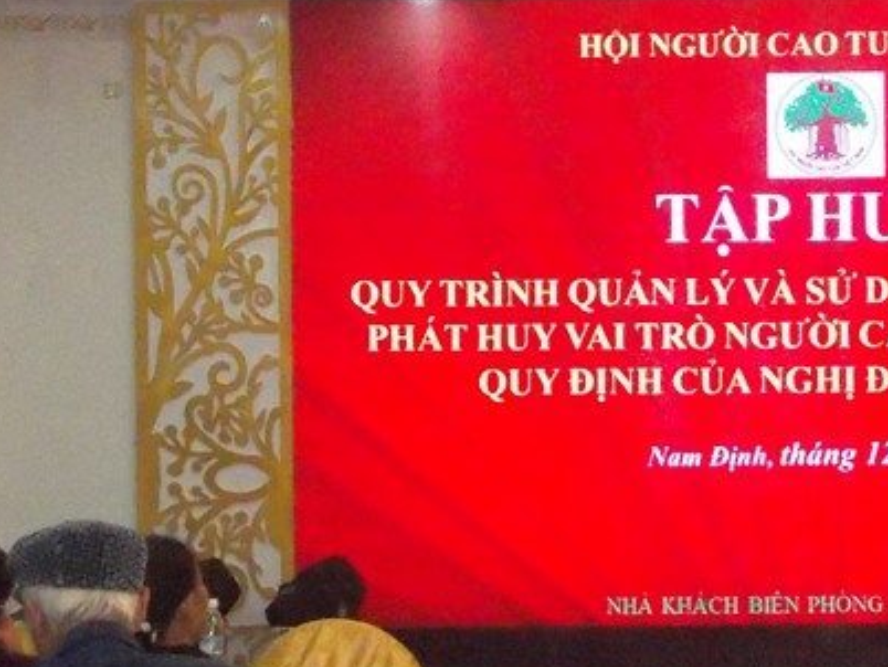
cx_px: 767
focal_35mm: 163
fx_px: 4184
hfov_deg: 12.0
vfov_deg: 9.1
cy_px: 406
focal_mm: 11.6
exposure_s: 1/60
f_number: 4.8
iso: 800
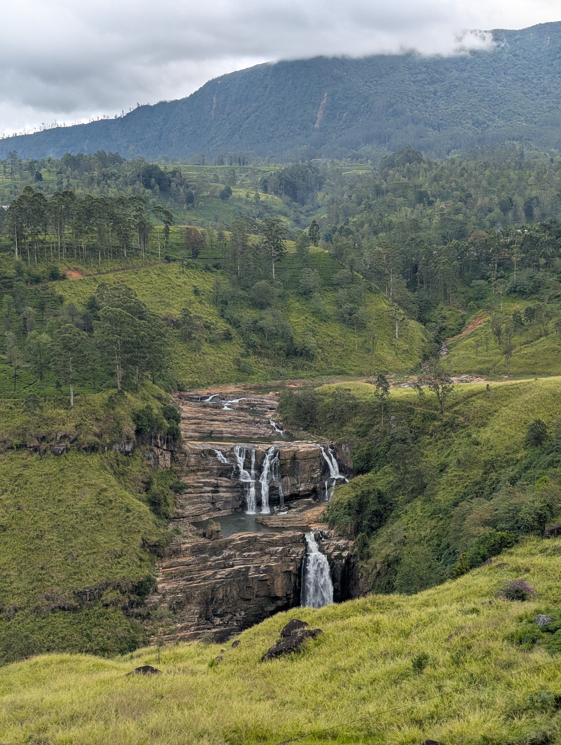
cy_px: 372
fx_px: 1035
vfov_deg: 39.6
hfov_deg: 30.3
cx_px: 280
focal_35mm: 48
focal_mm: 6.81
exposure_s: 1/938
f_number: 1.85
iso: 52
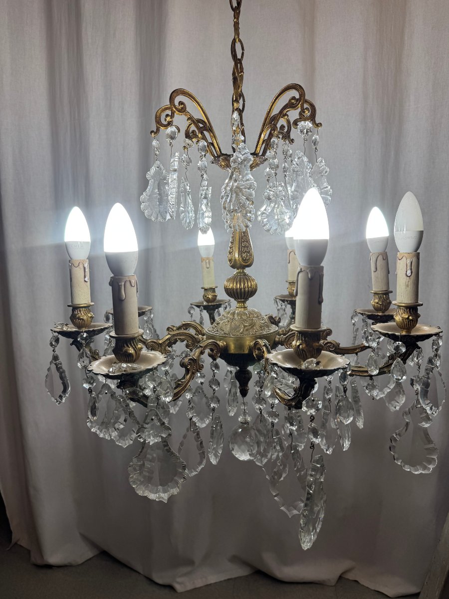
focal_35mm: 24
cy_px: 300
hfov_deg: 56.8
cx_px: 224
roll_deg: +1.0
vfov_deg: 71.6
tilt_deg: -7.0
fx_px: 415
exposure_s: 1/178
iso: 64
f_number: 1.78
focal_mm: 6.76
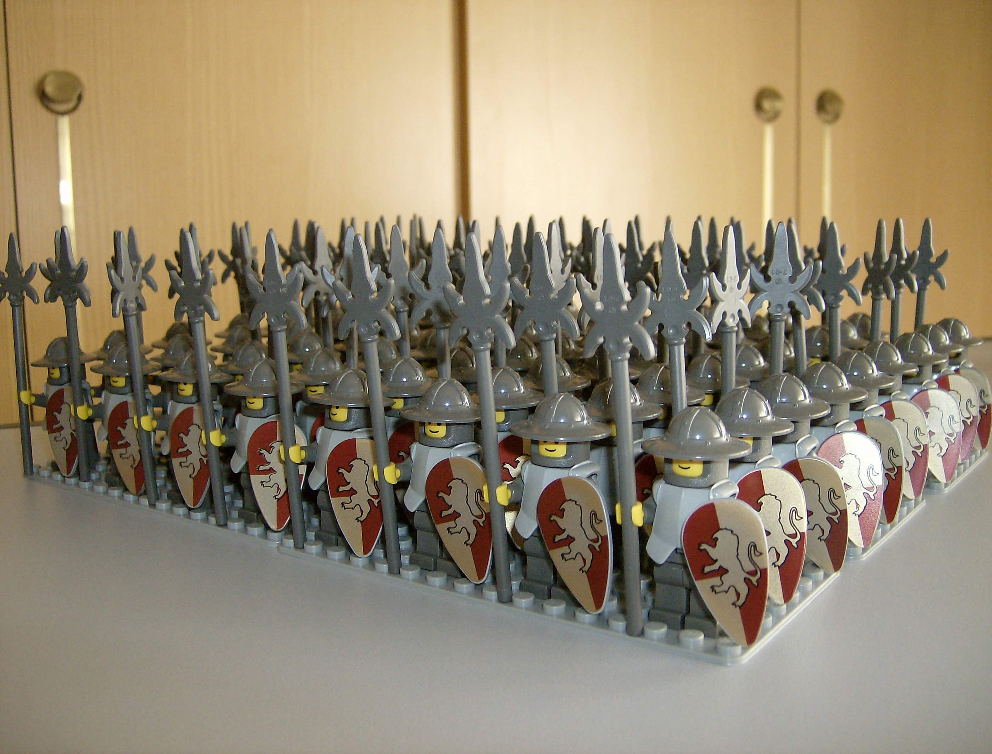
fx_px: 1037
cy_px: 377
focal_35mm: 36
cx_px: 496
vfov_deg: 40.0
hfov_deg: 51.1
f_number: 2.8
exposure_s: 1/60
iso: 200
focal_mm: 6
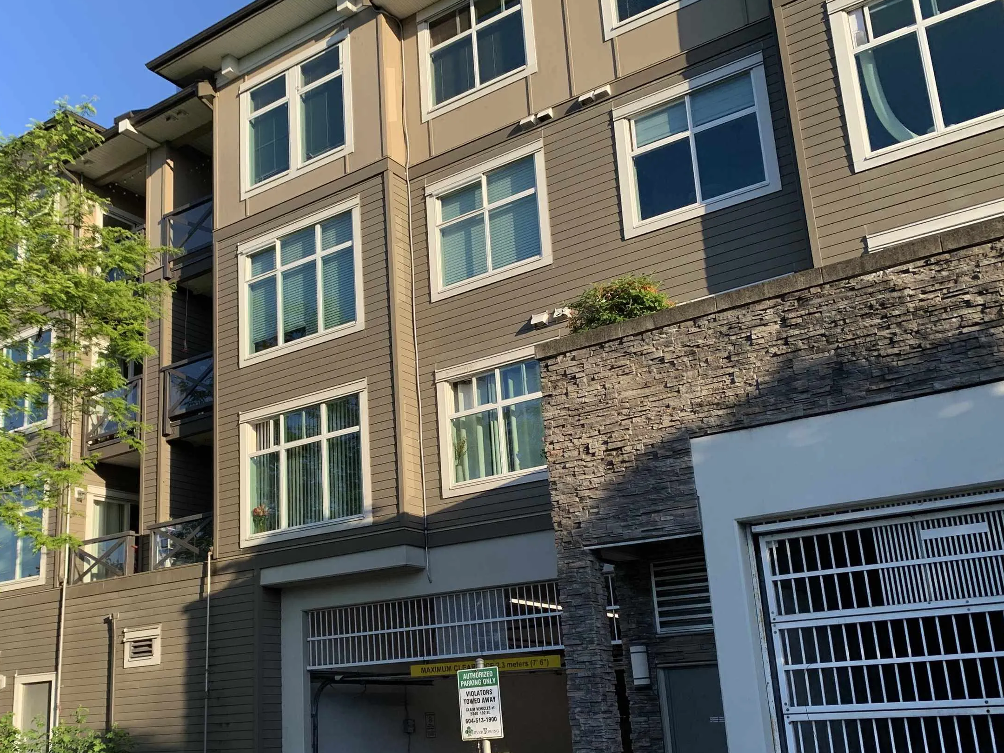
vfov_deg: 38.6
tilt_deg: +16.2
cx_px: 382
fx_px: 1073
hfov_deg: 49.7
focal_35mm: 37
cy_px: 421
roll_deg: +2.2
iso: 25
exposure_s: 1/669
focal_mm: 4.25
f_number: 1.8
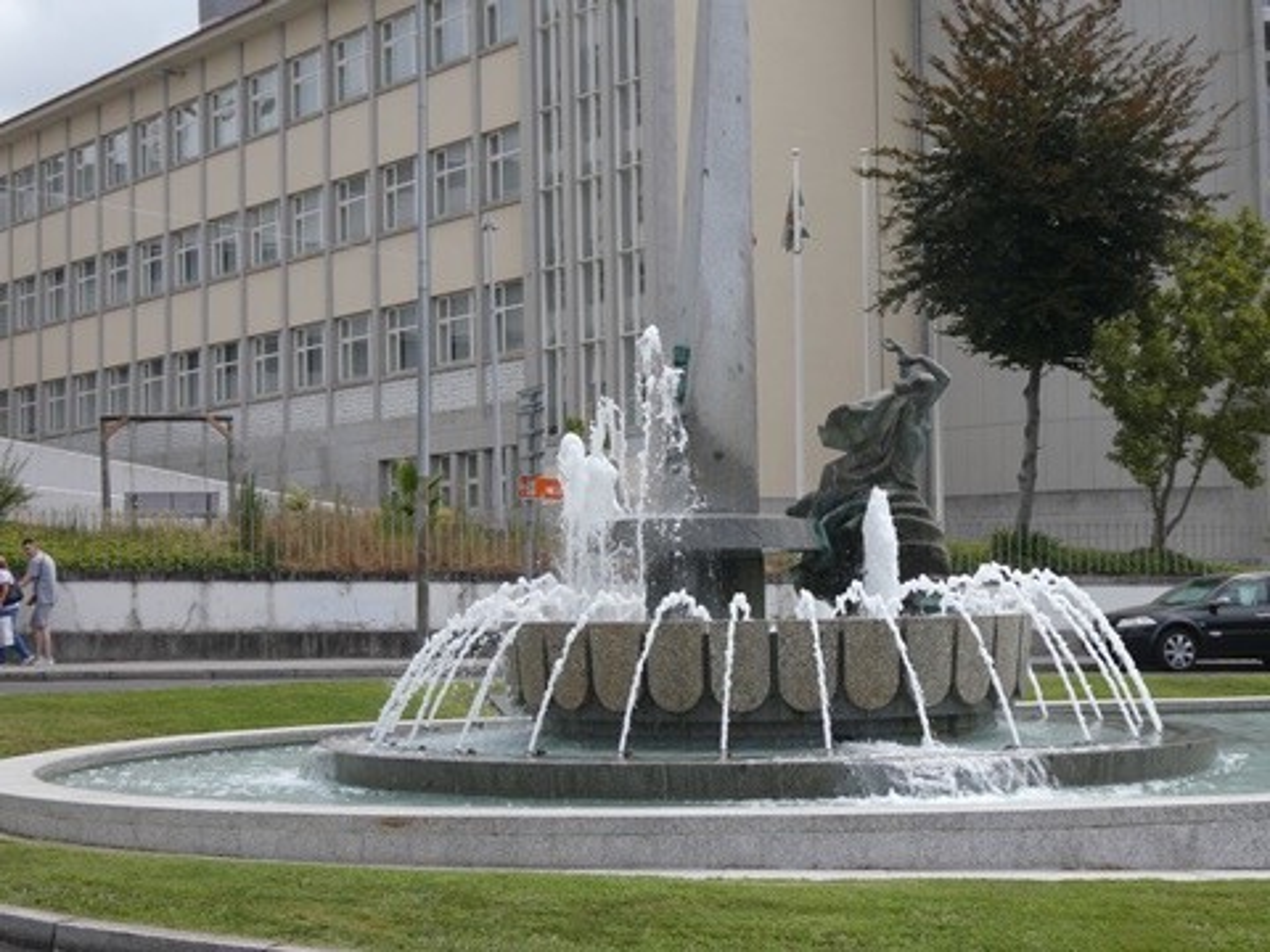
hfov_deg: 29.8
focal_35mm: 65
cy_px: 476
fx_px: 2385
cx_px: 635
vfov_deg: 22.6
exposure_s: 1/400
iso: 80
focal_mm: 11.7
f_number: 4.4
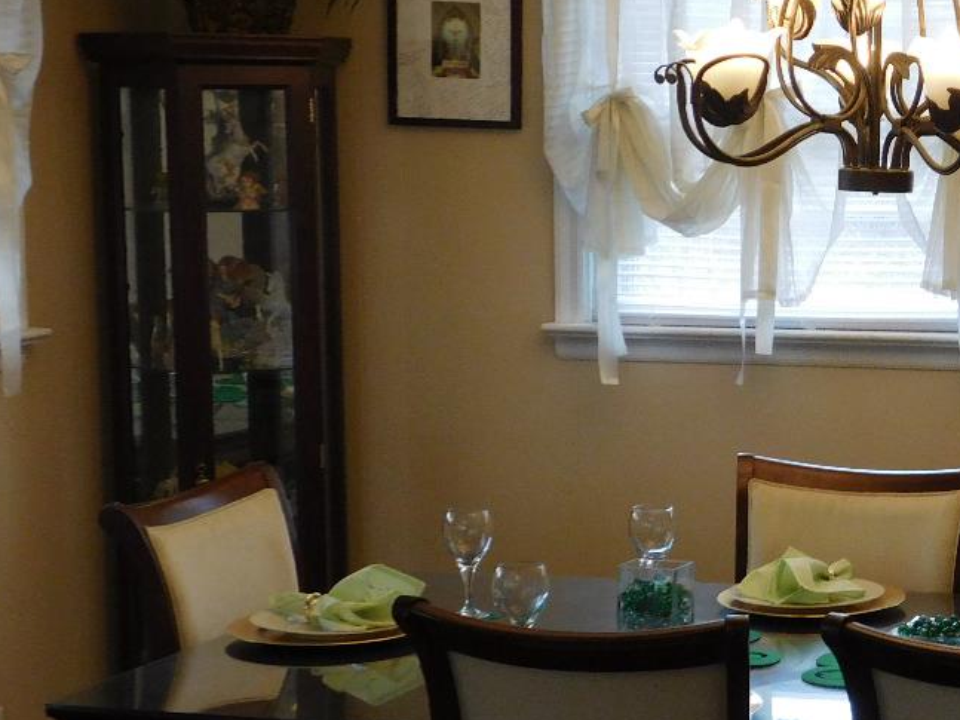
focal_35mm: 89
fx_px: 2468
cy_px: 365
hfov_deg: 21.0
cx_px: 1028
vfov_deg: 16.6
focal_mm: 7.1
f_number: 3.6
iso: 220
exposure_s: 1/30
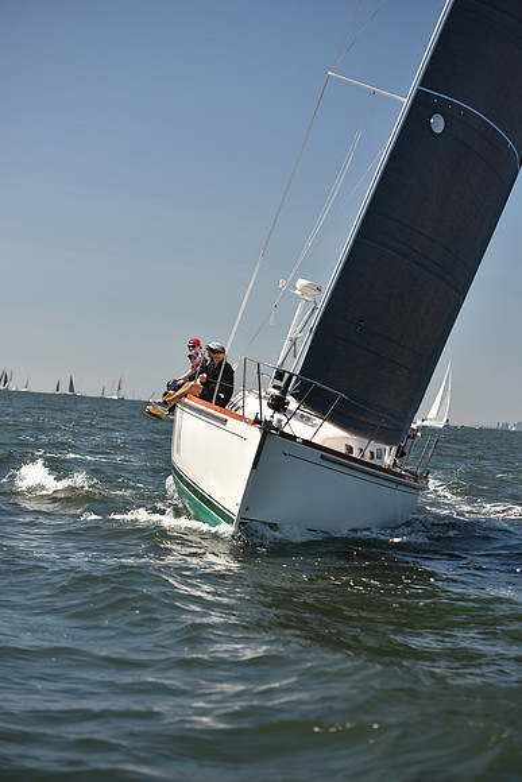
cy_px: 391
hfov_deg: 16.1
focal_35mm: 85
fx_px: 1848
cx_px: 261
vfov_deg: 23.9
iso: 250
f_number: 3.5
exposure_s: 1/1250
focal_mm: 85
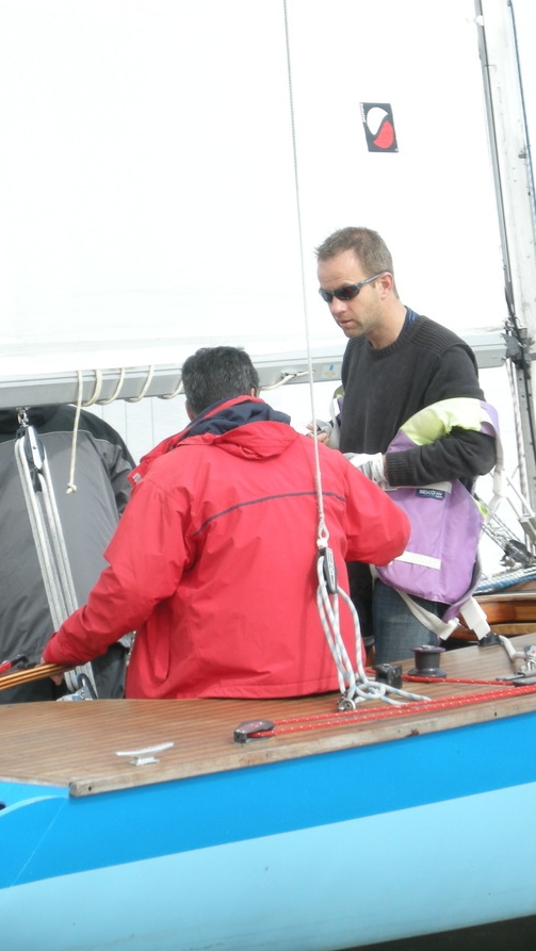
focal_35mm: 180
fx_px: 4543
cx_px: 114
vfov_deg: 12.0
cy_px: 476
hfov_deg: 6.7
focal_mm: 26.3
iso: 64
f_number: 5.3
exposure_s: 1/130
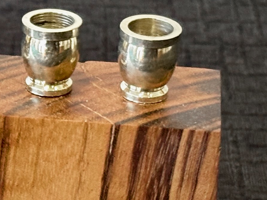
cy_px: 131
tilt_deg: -27.6
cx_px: -252
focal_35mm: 234
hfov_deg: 8.1
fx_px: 1805
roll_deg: +0.8
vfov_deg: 6.3
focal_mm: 5.96
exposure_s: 1/40
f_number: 1.6
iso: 250
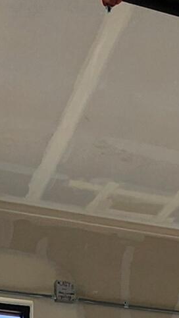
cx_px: 206
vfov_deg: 19.5
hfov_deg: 13.4
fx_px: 742
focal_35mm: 88
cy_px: 536
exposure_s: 1/1202
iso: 50
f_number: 2.2
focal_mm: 2.2
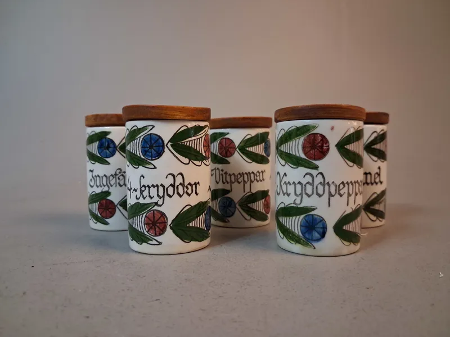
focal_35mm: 27
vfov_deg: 51.4
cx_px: 225
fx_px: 351
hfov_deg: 65.3
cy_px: 168
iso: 320
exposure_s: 1/50
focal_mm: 4
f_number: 1.8
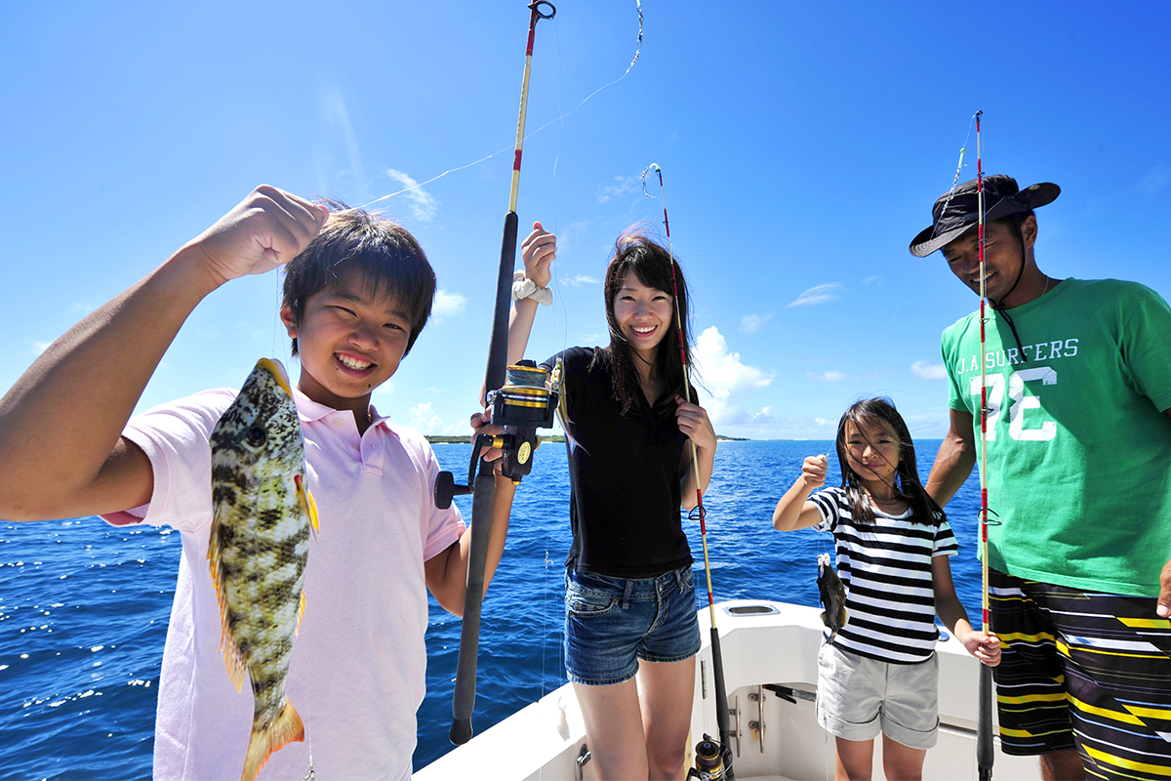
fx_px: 520
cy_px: 390
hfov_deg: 96.7
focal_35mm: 16
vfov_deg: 73.7
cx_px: 586
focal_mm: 16
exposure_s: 1/1000
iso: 200
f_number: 8
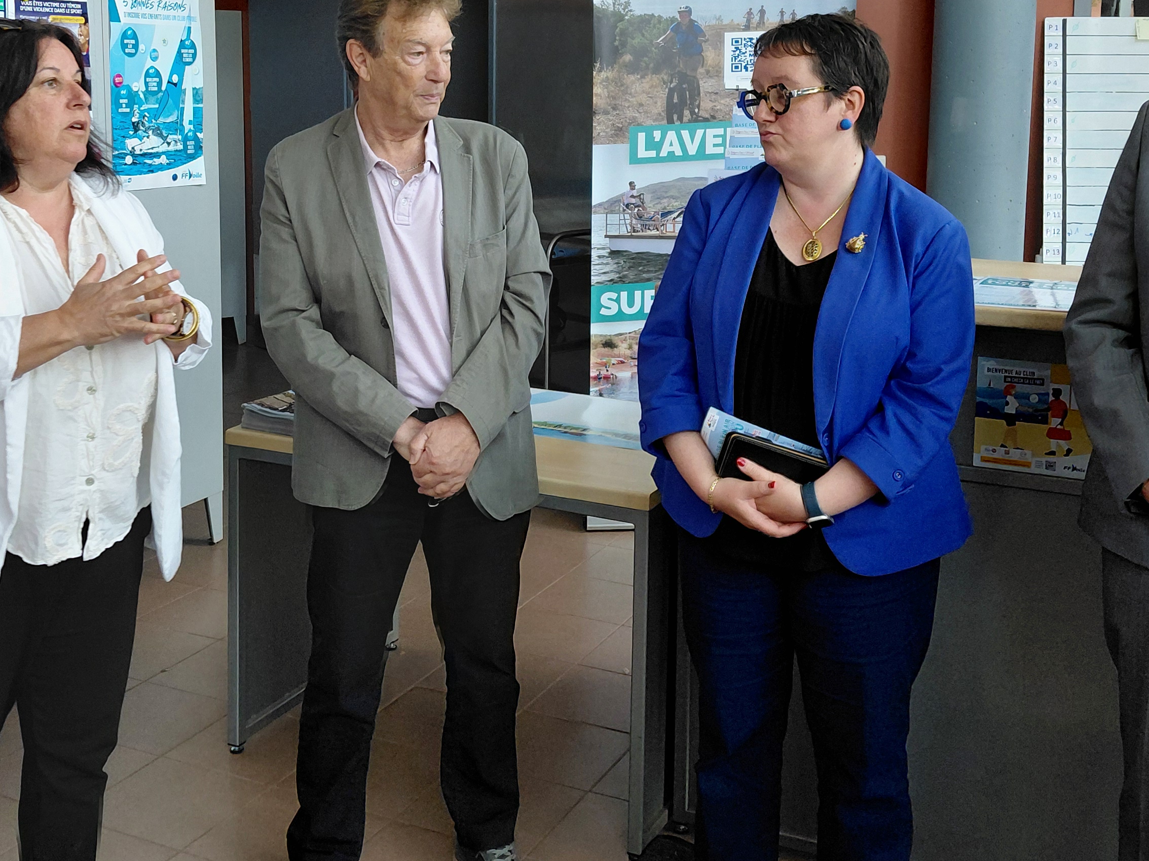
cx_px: 499
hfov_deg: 42.0
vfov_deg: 31.8
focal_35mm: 45
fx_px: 1494
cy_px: 262
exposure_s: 1/100
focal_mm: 4.69
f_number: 1.8
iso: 125
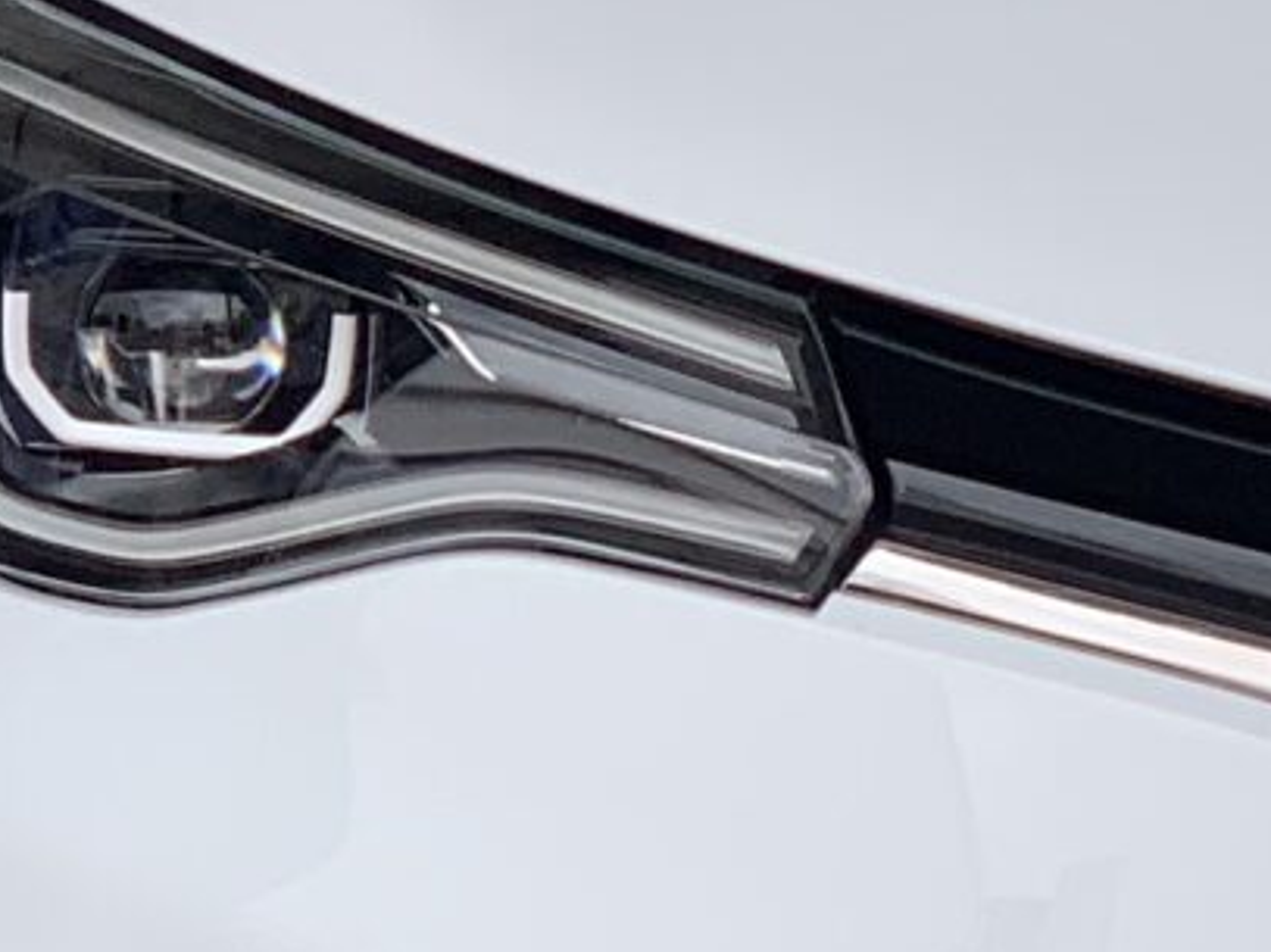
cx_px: 2080
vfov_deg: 4.5
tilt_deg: -8.0
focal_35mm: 327
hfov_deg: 6.0
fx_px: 12003
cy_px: 568
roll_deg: -0.4
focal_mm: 6
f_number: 2.4
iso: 16
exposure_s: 1/243
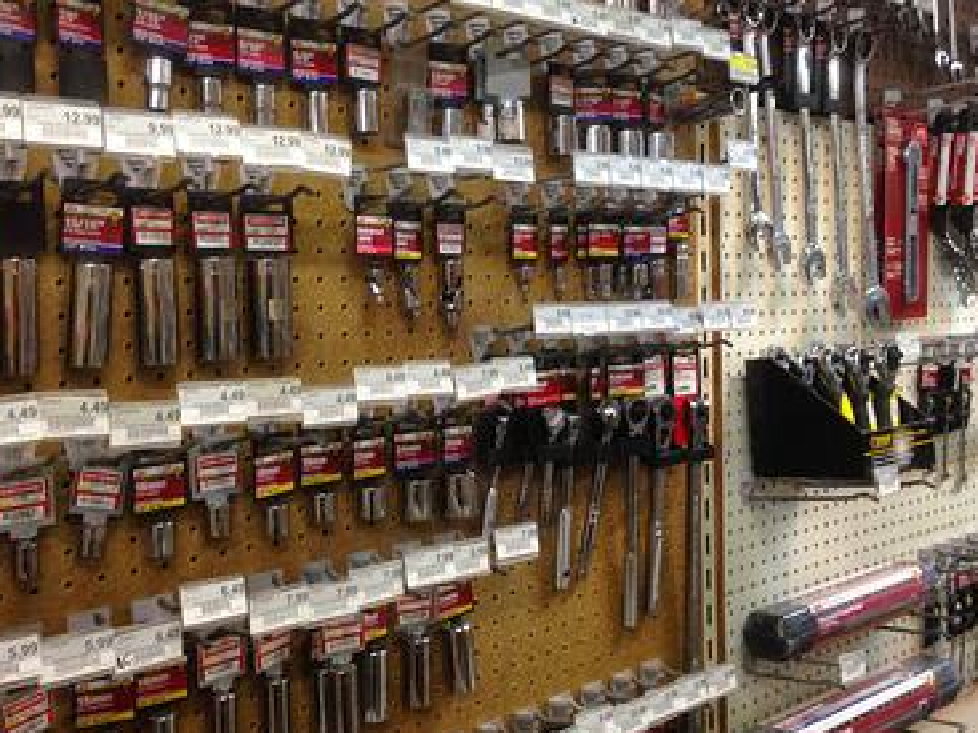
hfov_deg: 44.7
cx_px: 553
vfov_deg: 34.3
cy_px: 336
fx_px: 1186
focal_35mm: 42
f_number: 2.4
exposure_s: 1/20
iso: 125
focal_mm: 4.12
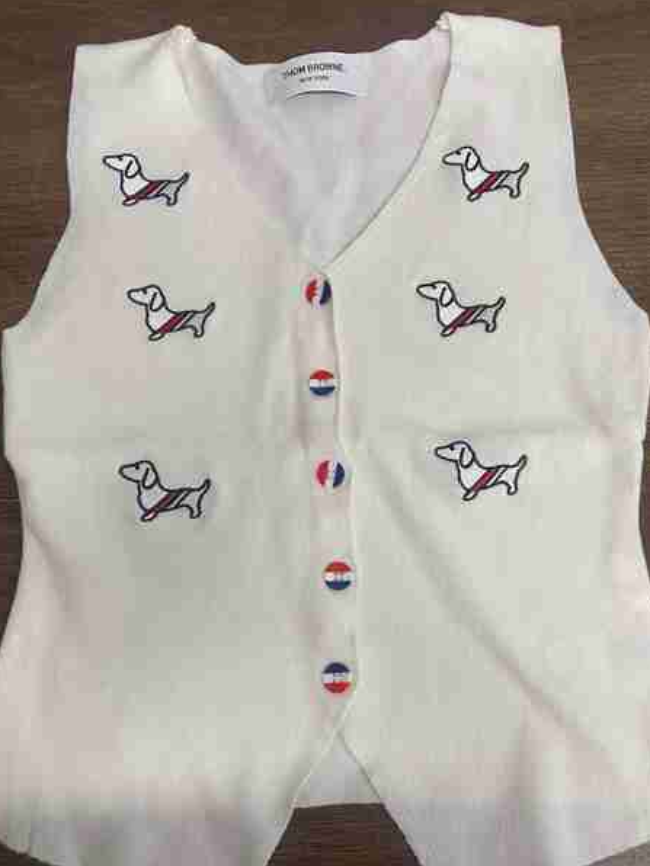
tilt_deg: -78.9
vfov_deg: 56.6
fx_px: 801
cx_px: 361
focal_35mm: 32
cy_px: 493
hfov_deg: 44.1
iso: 64
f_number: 1.8
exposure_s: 1/50
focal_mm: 4.25
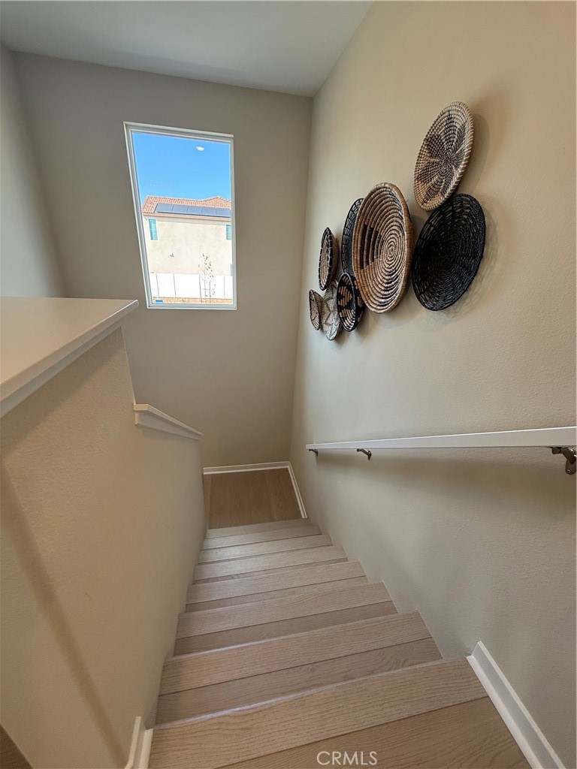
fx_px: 311
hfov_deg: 85.7
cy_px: 384
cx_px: 288
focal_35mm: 14
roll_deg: -3.8
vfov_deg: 102.1
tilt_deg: -22.3
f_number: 2.2
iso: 80
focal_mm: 2.22
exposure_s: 1/120
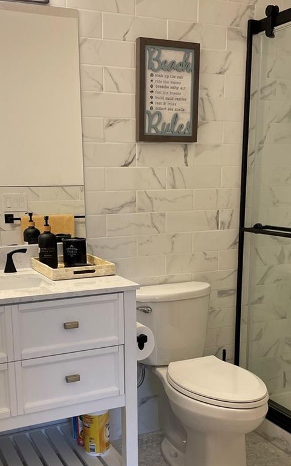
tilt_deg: -12.9
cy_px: 304
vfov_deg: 45.6
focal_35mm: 43
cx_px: 130
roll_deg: +0.6
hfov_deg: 29.9
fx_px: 545
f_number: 1.6
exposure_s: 1/120
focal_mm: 4.2
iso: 125
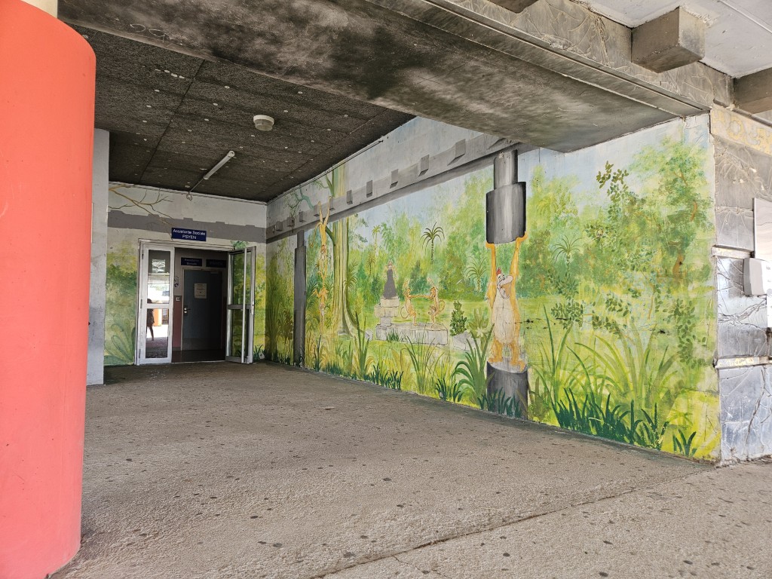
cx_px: 386
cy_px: 290
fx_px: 513
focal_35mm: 23
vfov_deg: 58.9
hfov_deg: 73.9
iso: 80
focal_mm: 5.4
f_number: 1.8
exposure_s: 1/100
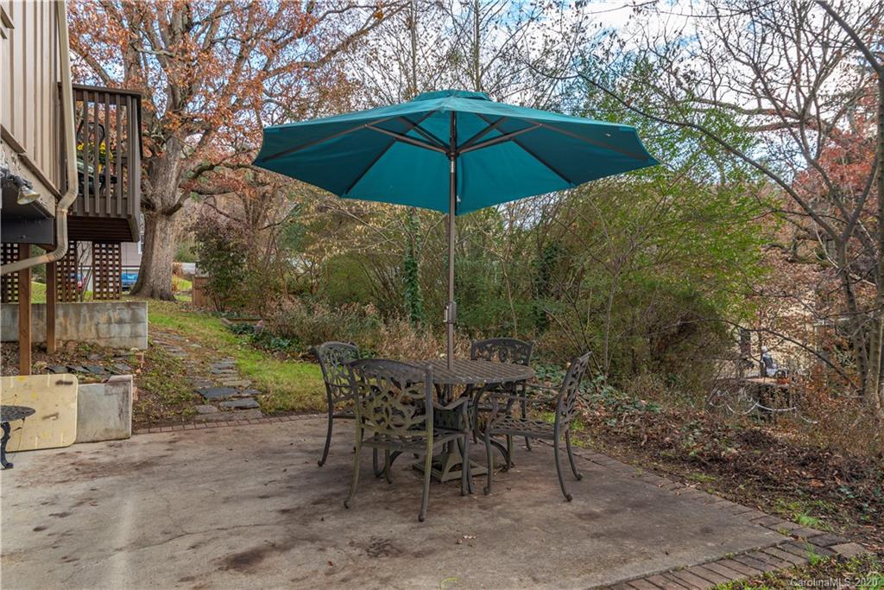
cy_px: 295
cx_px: 442
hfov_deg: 71.5
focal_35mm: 25
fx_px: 614
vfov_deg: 51.3
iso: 100
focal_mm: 25
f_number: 8
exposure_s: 1/40
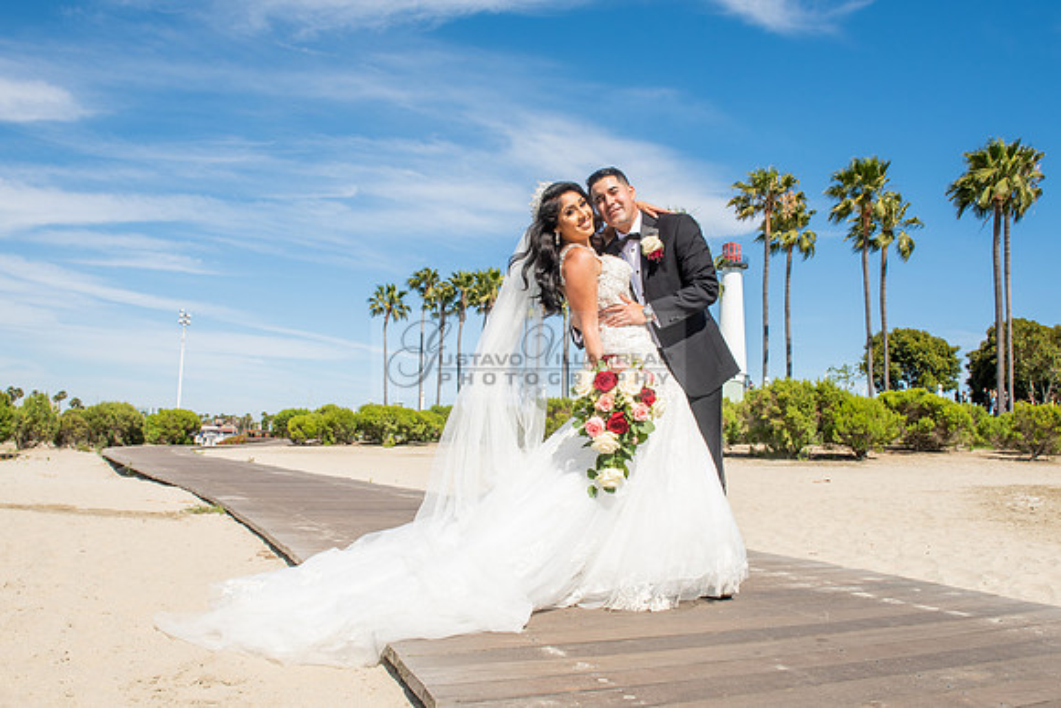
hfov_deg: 64.5
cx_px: 534
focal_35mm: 29
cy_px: 361
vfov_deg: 45.6
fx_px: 841
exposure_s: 1/250
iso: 200
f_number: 14
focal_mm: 24
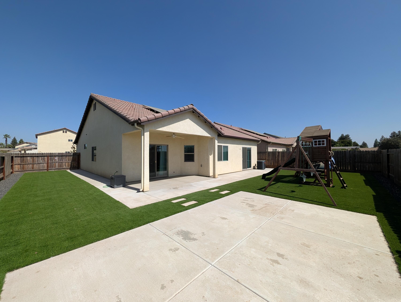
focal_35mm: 12
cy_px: 151
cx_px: 200
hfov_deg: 110.5
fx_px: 139
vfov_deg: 94.6
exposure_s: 1/5319
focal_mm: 2.02
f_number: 1.7
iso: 54
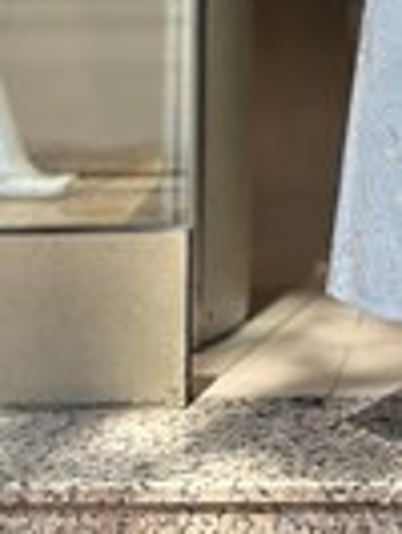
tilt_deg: +2.3
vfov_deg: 9.9
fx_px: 2906
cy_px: -458
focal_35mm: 188
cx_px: 591
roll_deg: -1.1
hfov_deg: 7.8
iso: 80
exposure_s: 1/1133
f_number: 1.78
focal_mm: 6.86
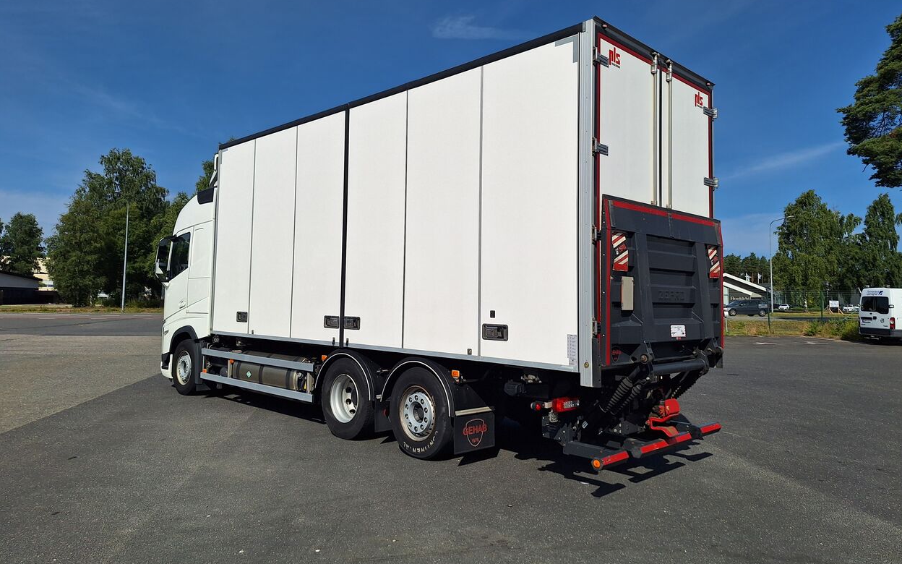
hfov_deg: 72.5
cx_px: 461
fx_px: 615
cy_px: 245
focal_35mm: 25
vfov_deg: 49.1
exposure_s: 1/5952
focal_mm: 5.54
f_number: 1.8
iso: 40
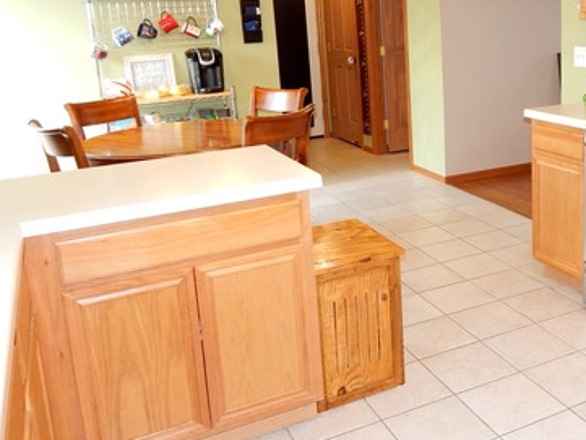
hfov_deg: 45.9
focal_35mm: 39
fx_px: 660
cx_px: 450
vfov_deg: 36.4
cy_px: 143
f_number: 3
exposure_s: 1/30
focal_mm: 4
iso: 220
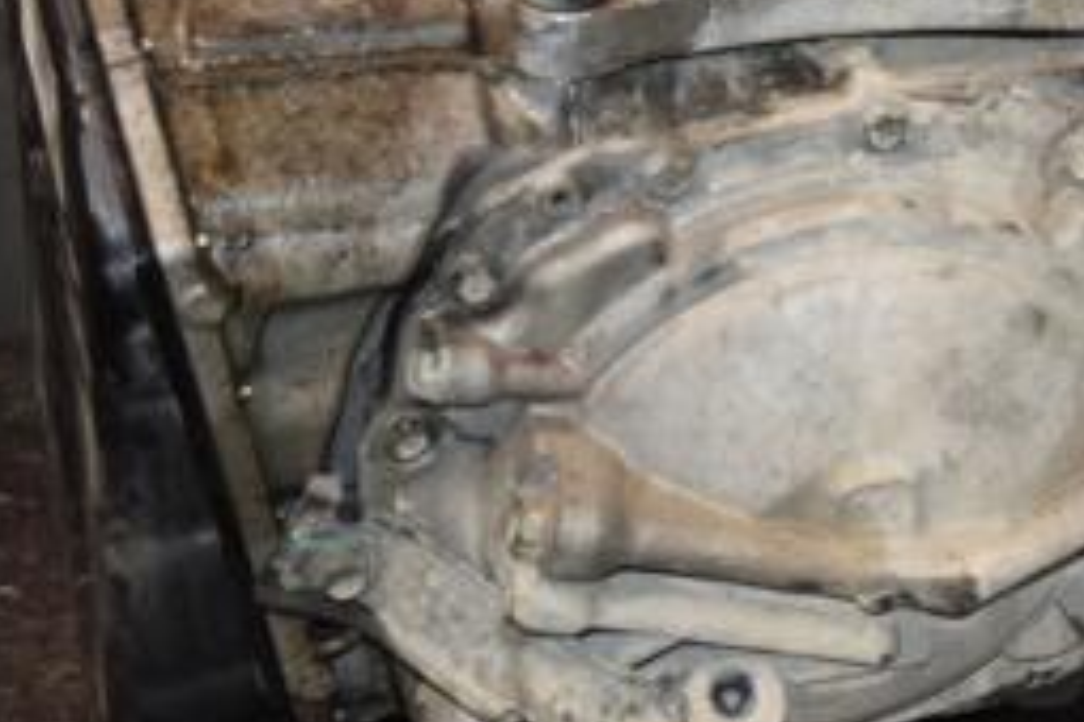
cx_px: 812
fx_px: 3613
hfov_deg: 17.0
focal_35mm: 120
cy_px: 76
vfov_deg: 11.4
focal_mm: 34
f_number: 5
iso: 800
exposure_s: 1/60
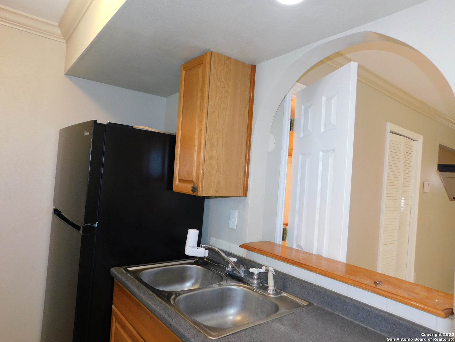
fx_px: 302
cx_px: 228
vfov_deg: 58.9
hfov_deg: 73.9
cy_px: 171
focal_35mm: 23
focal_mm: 4
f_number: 3
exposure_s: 1/30
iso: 200
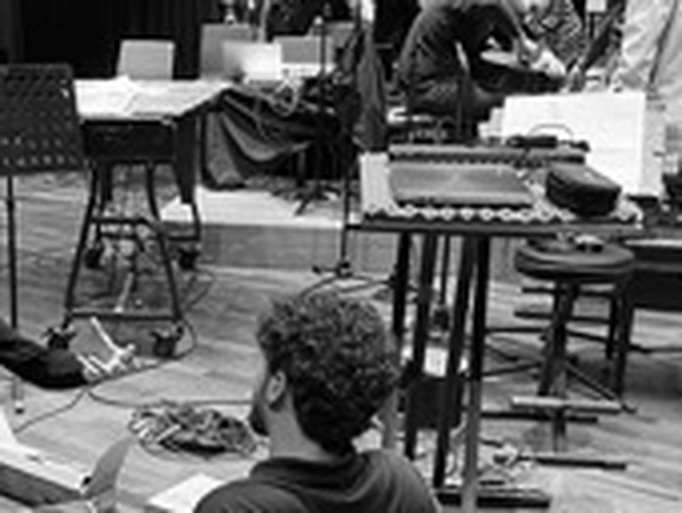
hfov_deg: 30.8
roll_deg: +0.5
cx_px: 132
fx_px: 1204
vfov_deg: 23.7
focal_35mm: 61
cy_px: 405
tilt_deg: -19.9
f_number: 1.6
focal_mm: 4.2
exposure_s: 1/33
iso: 320
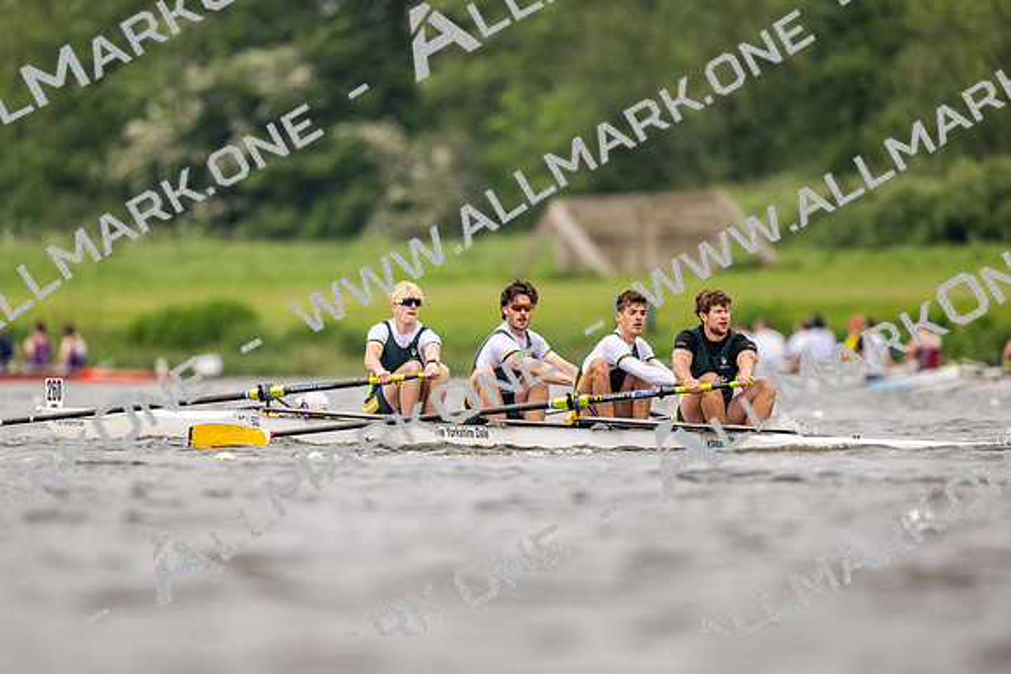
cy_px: 337
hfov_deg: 3.4
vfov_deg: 2.3
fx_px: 16853
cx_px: 506
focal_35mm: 600
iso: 900
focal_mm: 600
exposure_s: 1/2000
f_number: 4
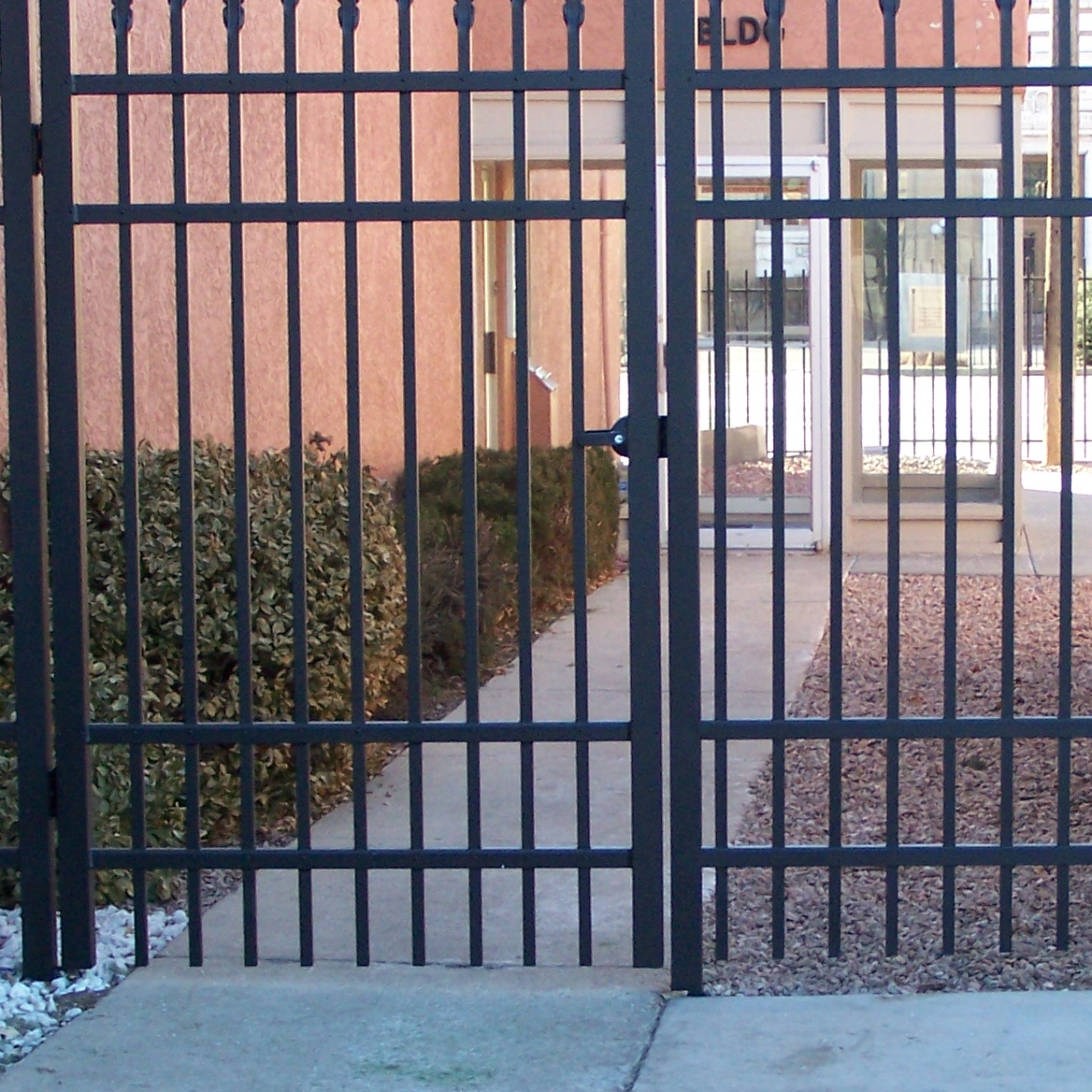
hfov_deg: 15.1
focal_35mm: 115
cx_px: 836
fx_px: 4104
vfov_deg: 15.1
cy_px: 632
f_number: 3.1
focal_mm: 9.8
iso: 140
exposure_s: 1/180
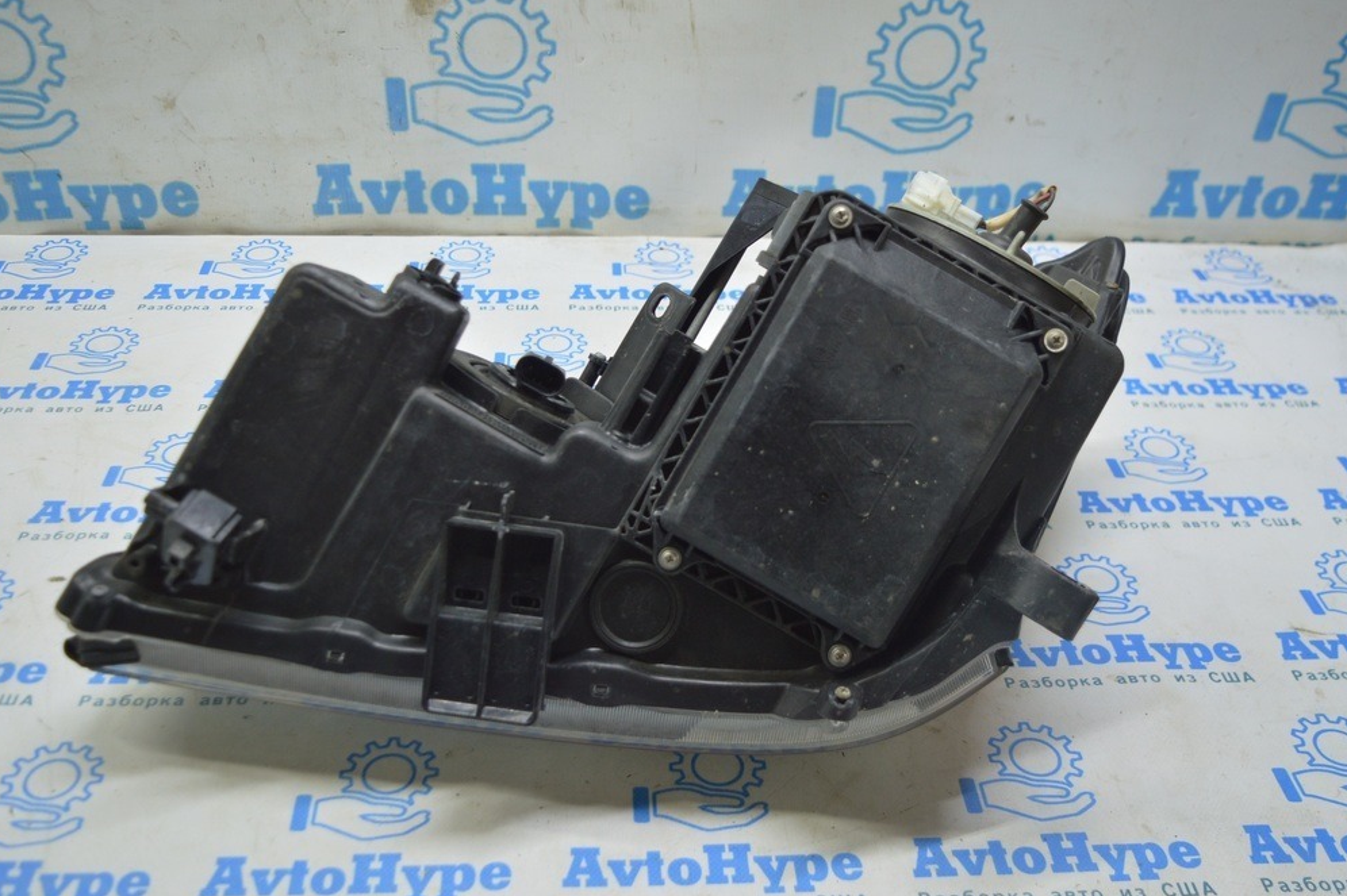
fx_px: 1384
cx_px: 656
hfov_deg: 51.9
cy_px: 439
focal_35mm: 37
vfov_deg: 35.9
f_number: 4
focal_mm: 24
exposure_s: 1/40
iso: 400
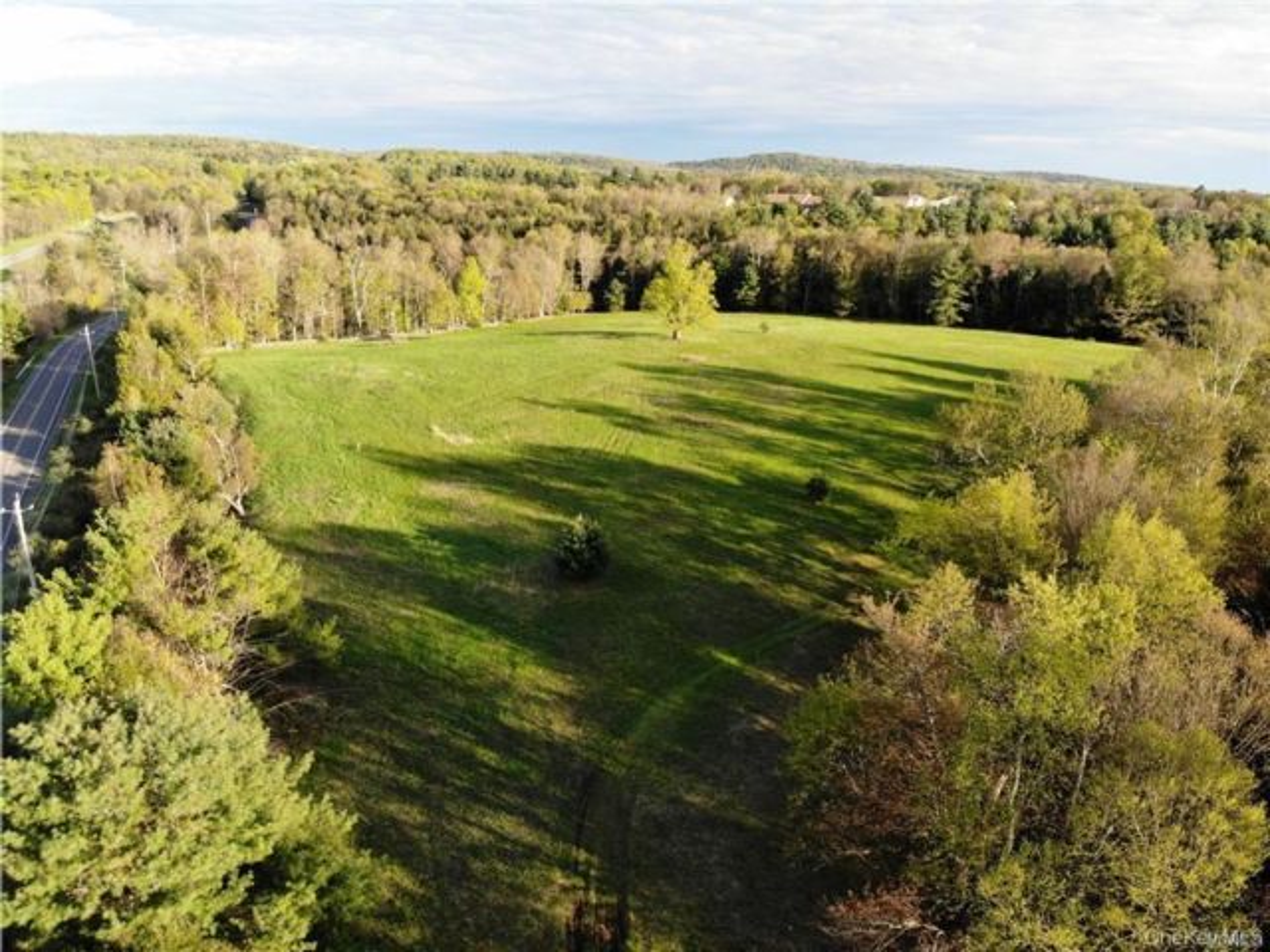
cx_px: 635
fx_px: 881
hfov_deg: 71.6
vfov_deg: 56.8
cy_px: 476
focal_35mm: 24
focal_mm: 4.5
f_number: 2.8
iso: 107
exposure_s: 1/314
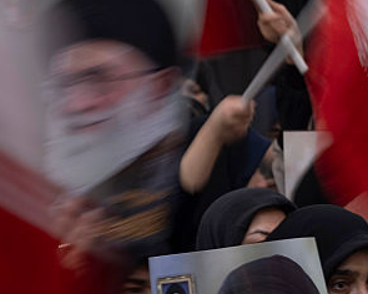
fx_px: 4291
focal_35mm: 394
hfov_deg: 4.9
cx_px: 362
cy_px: 180
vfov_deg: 3.9
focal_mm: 80.4
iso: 250
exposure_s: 1/8
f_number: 5
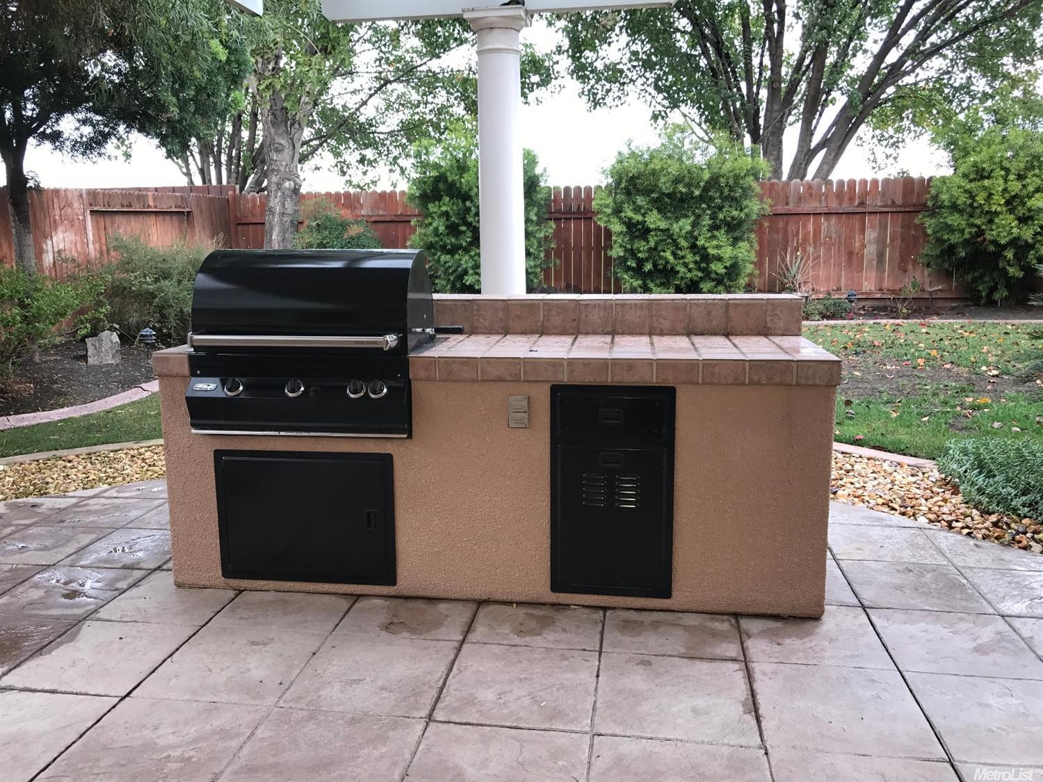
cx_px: 522
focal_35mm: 28
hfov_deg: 63.5
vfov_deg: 49.7
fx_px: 843
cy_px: 391
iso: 25
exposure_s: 1/30
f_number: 1.8
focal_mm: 3.99
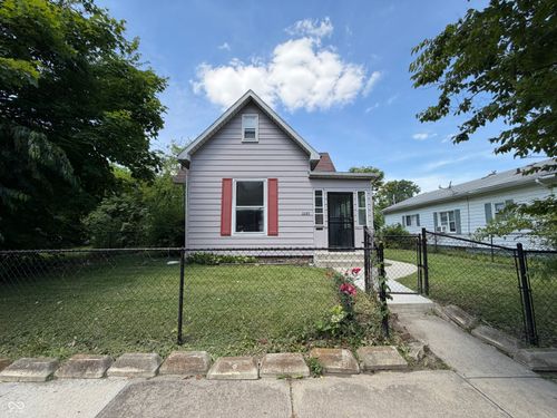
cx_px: 278
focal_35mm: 14
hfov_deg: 102.1
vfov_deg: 85.7
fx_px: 225
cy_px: 209
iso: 40
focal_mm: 2.22
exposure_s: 1/760
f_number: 2.2
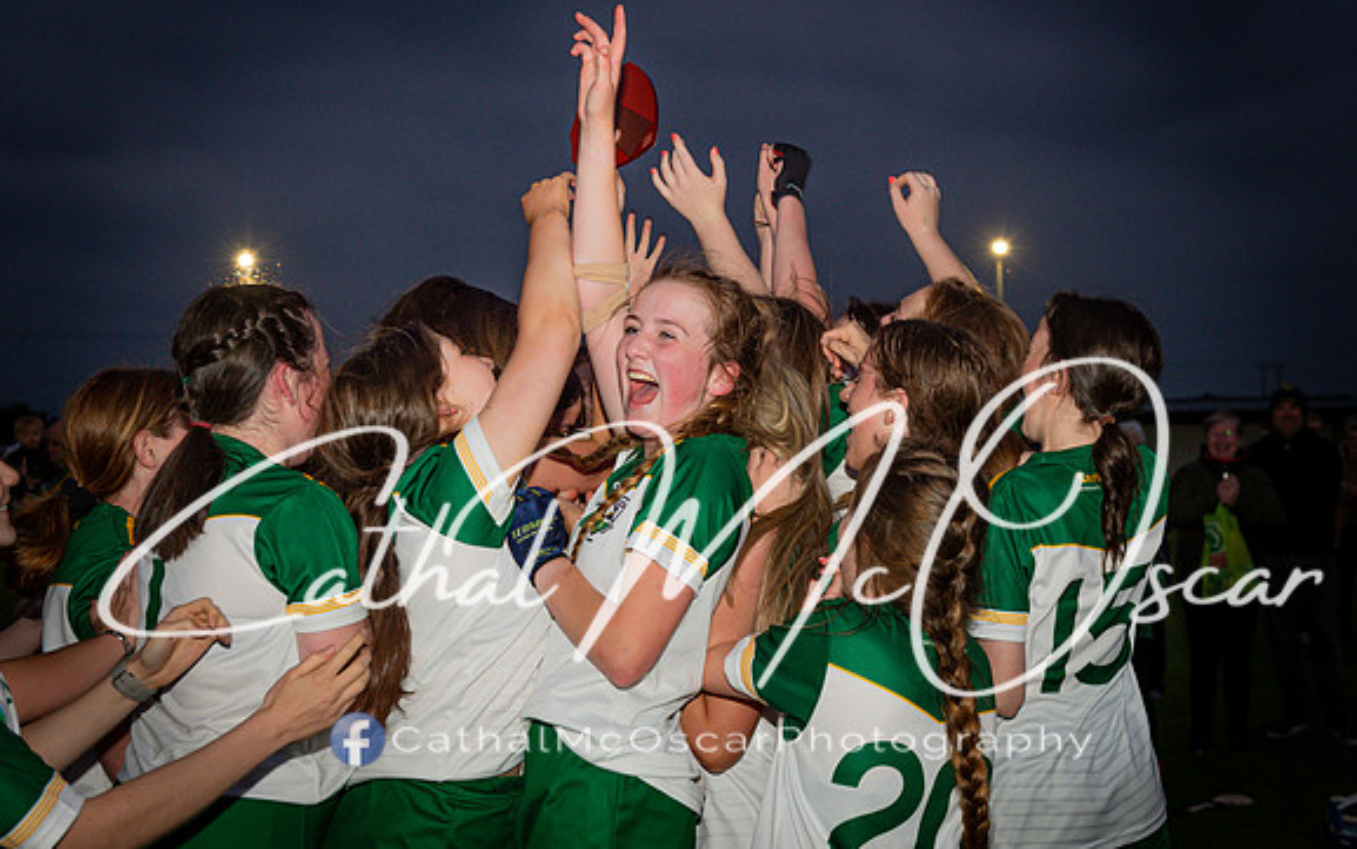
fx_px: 1887
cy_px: 429
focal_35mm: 51
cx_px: 770
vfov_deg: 25.4
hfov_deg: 39.5
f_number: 2.8
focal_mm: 44
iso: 1600
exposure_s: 1/125
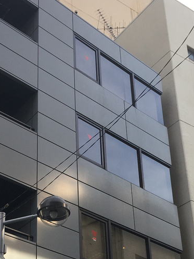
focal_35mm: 70
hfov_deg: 20.9
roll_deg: +2.1
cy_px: 232
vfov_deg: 26.8
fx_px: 523
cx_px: 56
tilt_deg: +26.8
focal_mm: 4.15
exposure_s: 1/371
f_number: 2.2
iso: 25
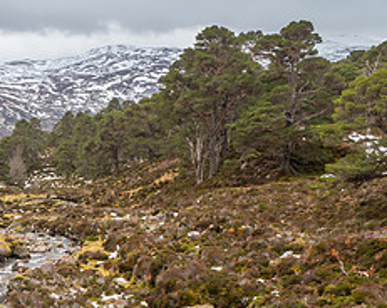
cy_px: 372
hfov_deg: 29.3
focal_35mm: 61
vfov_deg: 22.9
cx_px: 16
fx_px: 697
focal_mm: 12
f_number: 7.1
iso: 200
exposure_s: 1/25
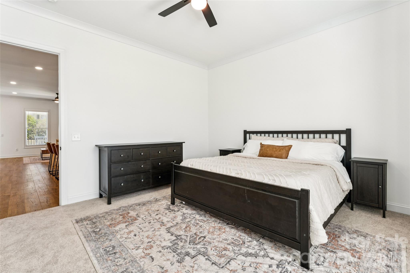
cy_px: 136
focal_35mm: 16
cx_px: 205
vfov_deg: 72.4
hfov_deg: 95.3
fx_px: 187
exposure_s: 1/13
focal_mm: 16.4
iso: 100
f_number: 9
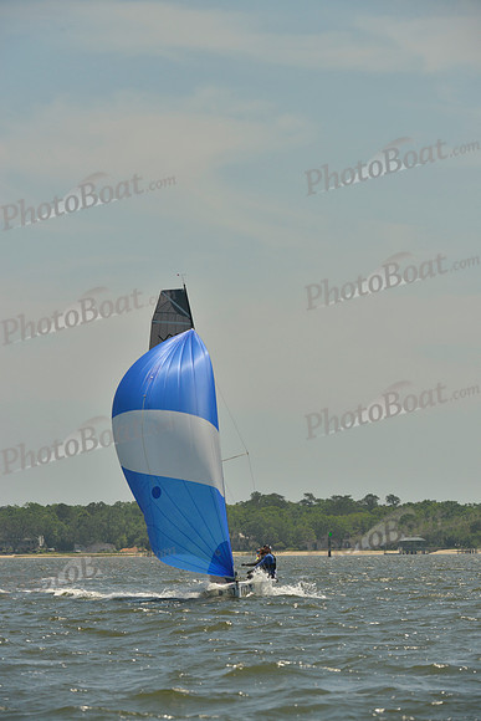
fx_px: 4006
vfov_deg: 10.3
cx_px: 240
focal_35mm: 200
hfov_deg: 6.9
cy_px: 360
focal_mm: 200
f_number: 10
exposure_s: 1/1250
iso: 280
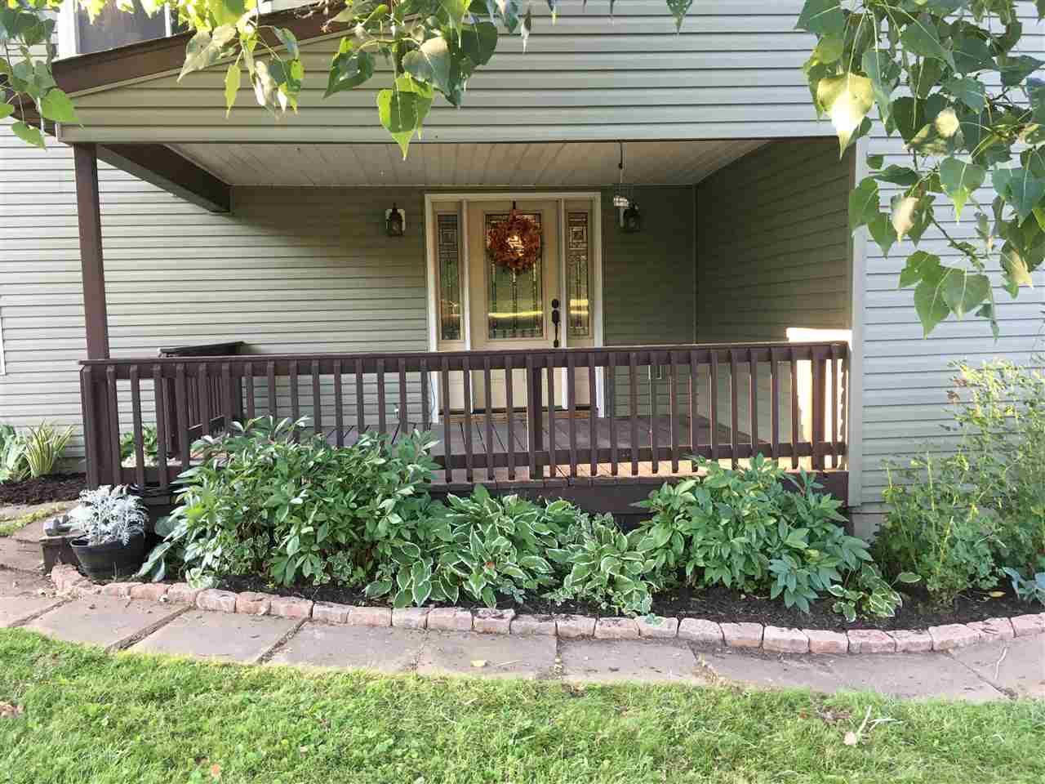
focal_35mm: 29
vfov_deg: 48.2
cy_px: 392
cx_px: 522
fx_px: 875
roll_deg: +0.6
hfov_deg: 61.7
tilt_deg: -5.9
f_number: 2.2
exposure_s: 1/30
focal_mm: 4.15
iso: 32
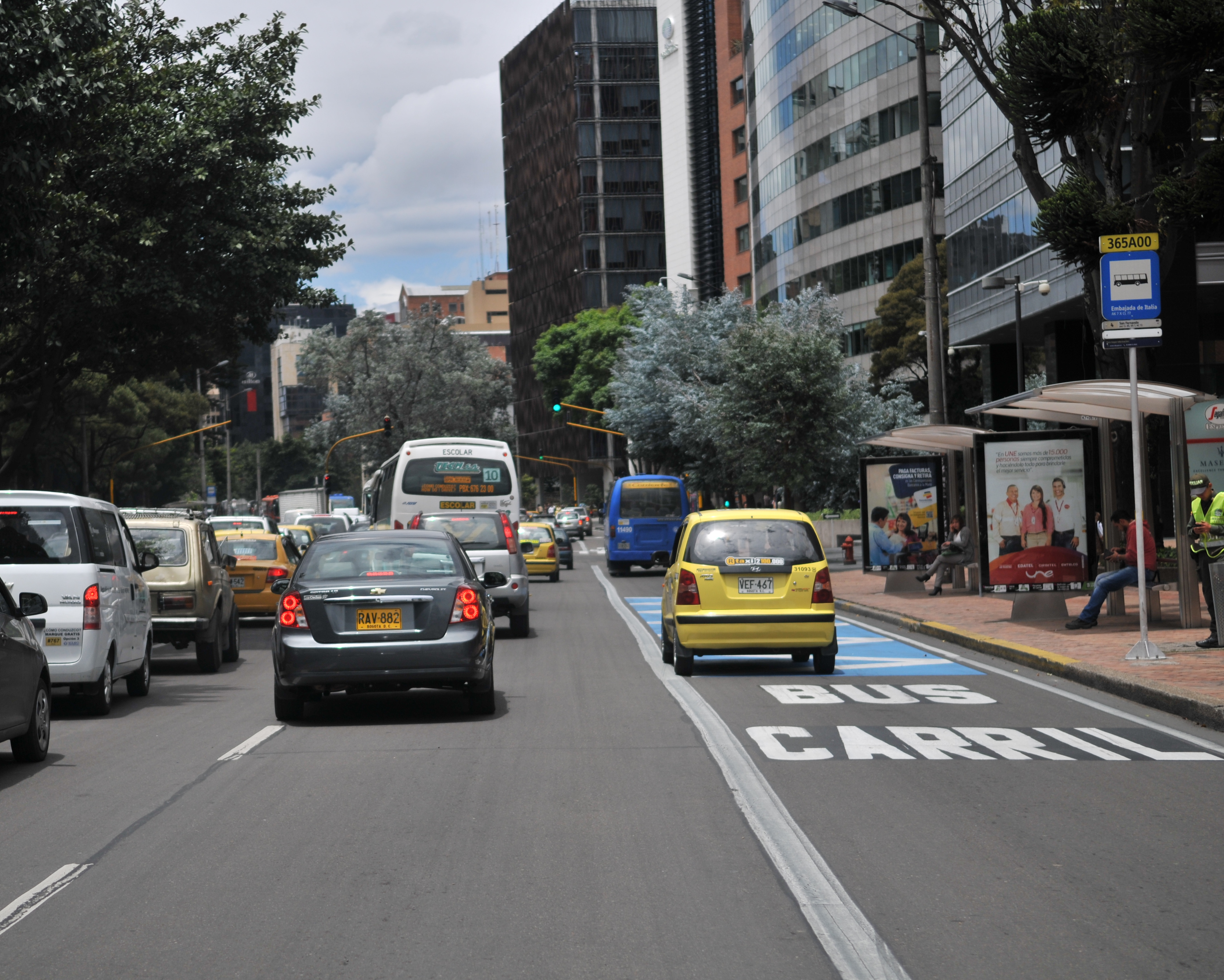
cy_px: 489
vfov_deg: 20.4
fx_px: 2717
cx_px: 492
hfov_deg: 25.3
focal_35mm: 75
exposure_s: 1/4000
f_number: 2.8
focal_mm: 44
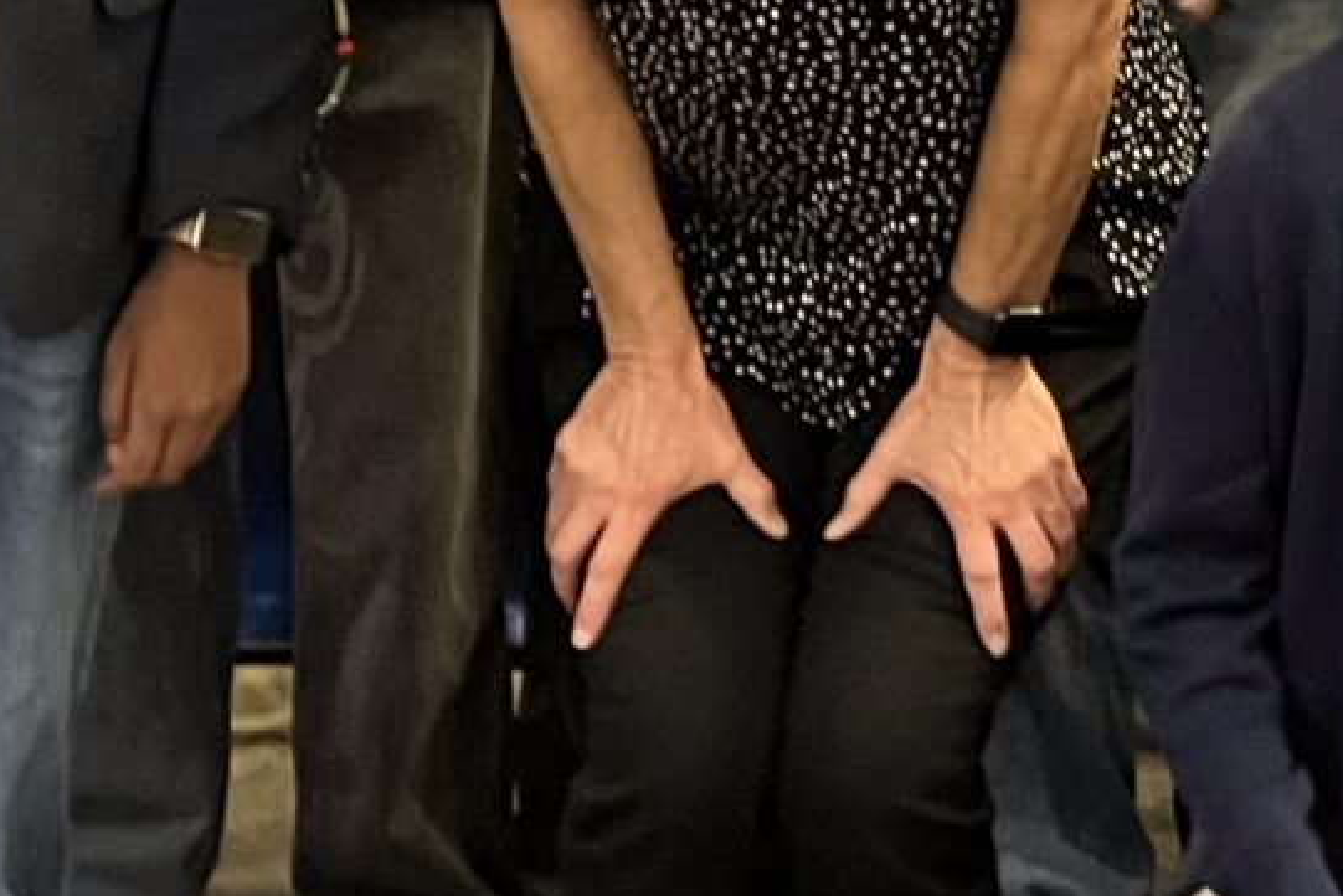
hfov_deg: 15.8
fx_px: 4776
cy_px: -482
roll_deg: -1.7
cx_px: 1288
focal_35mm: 128
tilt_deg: -9.6
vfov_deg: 10.3
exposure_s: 1/30
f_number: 1.5
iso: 640
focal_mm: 5.7
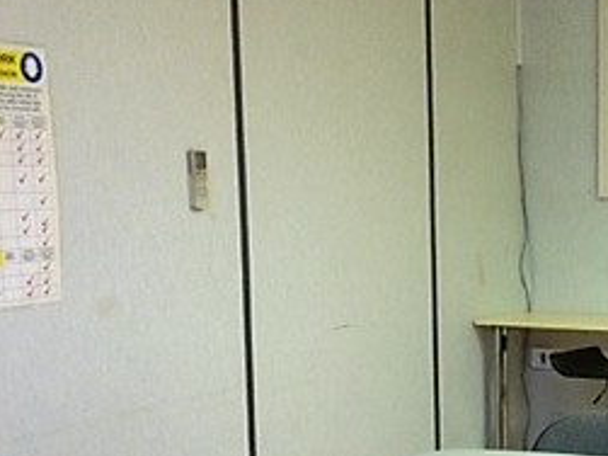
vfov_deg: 19.7
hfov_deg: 24.7
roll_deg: +1.7
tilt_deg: -8.4
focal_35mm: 74
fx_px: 1299
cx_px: 656
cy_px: 357
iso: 320
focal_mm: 4.15
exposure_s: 1/17
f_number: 2.2
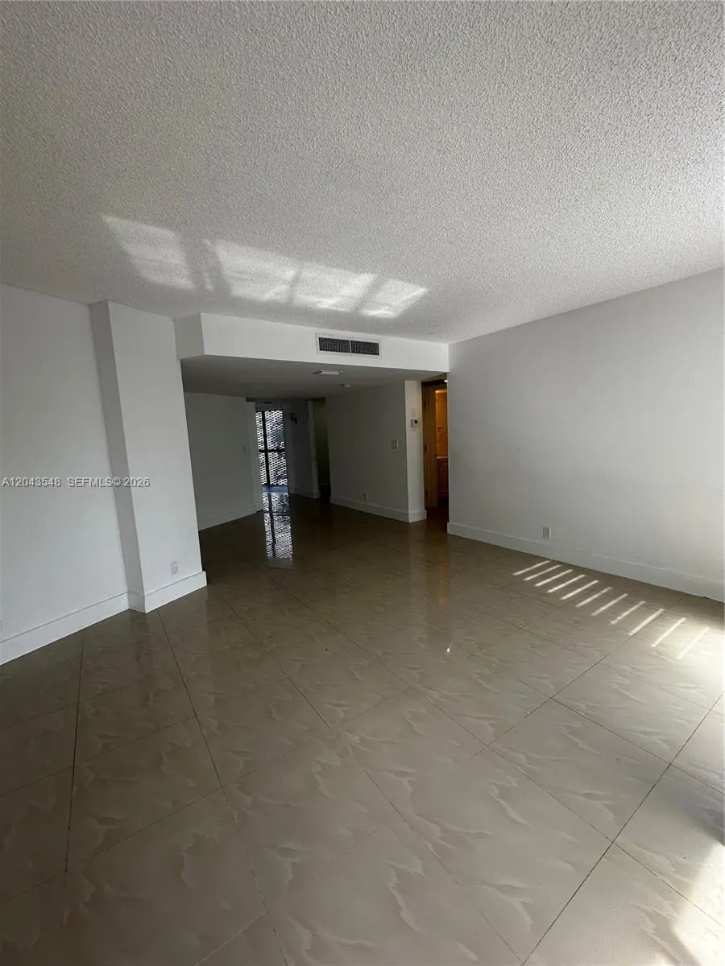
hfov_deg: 85.7
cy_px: 483
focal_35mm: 14
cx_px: 362
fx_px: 391
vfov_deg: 102.1
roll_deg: +1.4
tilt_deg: -8.8
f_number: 2.2
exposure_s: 1/99
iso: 40
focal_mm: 2.22
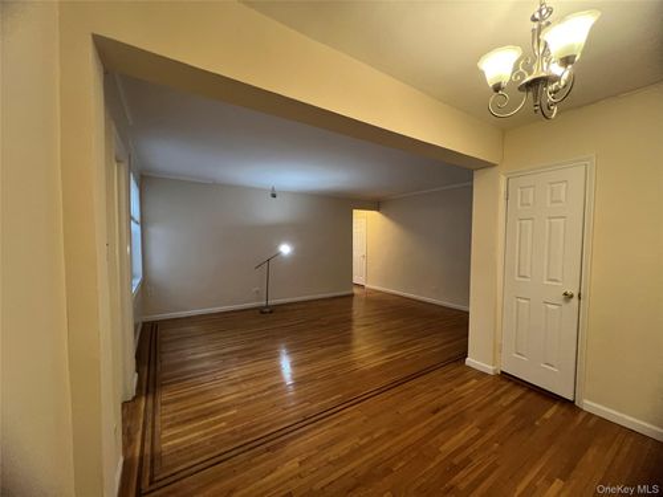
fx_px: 249
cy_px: 248
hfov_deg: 106.2
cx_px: 332
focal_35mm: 13
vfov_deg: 89.9
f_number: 1.8
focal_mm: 1.57
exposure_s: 1/60
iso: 400
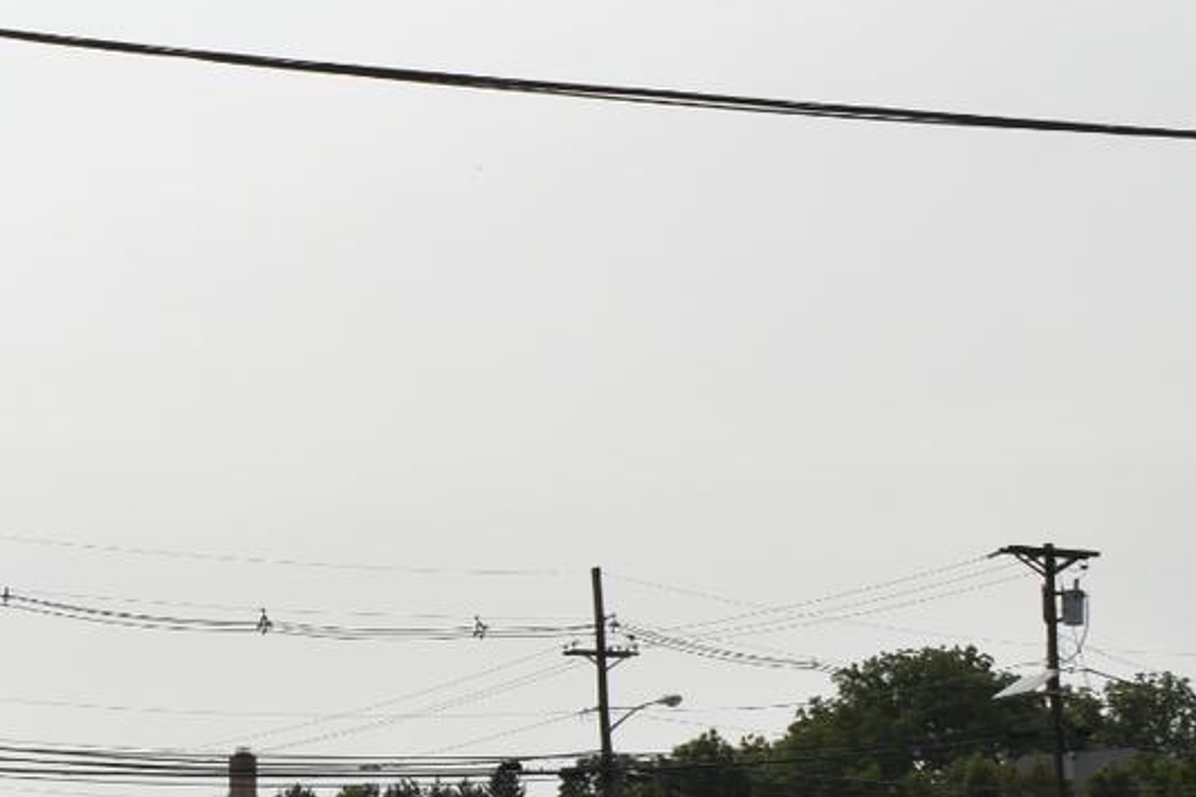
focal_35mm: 73
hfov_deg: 26.8
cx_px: 123
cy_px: 635
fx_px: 2424
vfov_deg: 18.5
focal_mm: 18
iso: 100
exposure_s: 1/200
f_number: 16
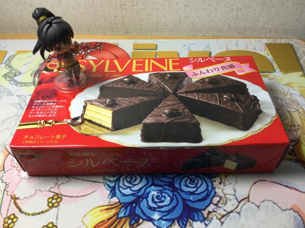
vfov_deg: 45.4
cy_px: 114
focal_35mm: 31
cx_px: 152
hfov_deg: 58.4
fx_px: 273
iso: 25
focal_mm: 3.3
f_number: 2.4
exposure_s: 1/30
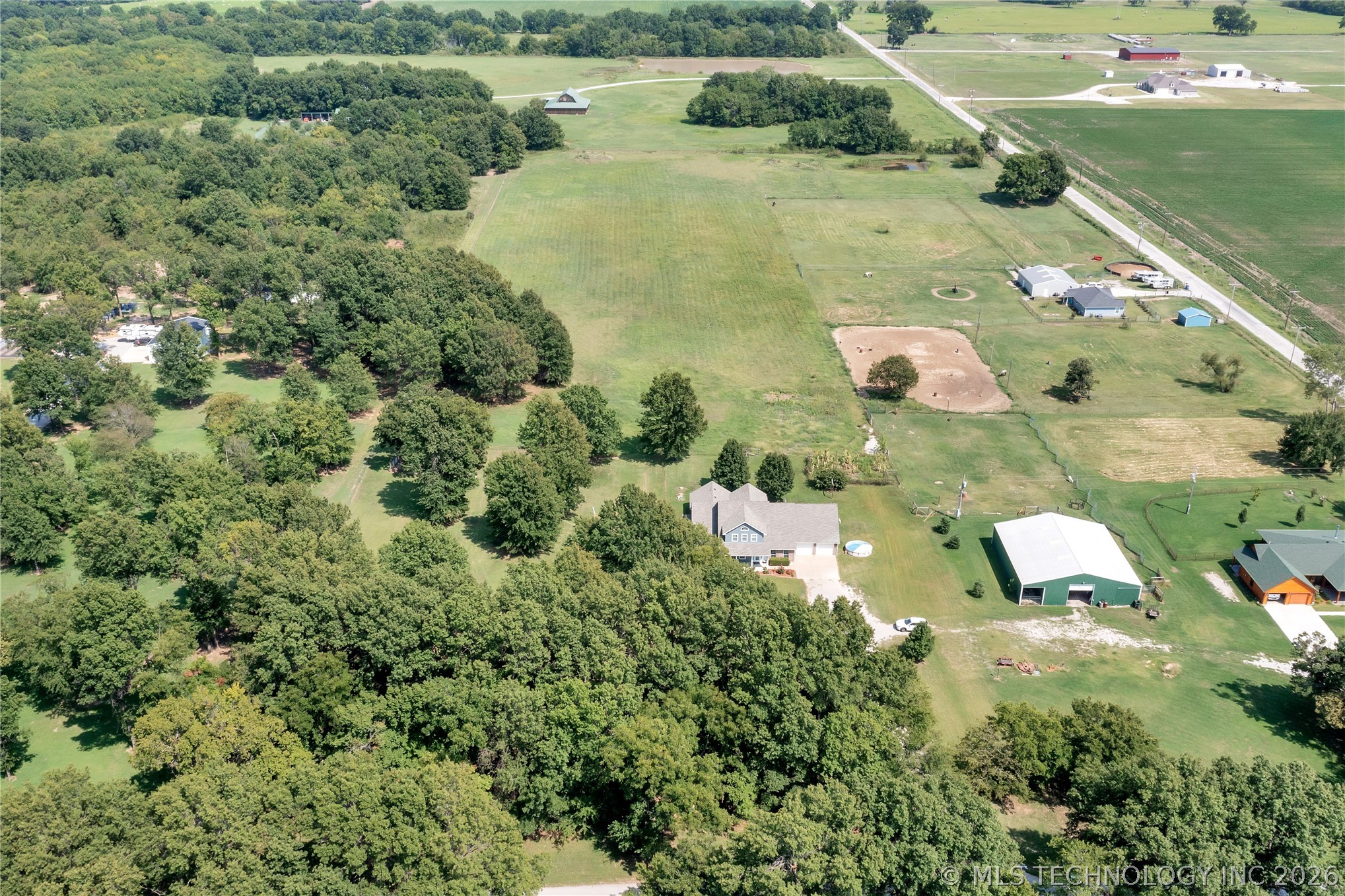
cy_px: 448
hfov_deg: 65.5
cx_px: 672
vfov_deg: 46.4
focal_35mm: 28
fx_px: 1046
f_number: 7.1
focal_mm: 10.26
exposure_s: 1/200
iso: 100
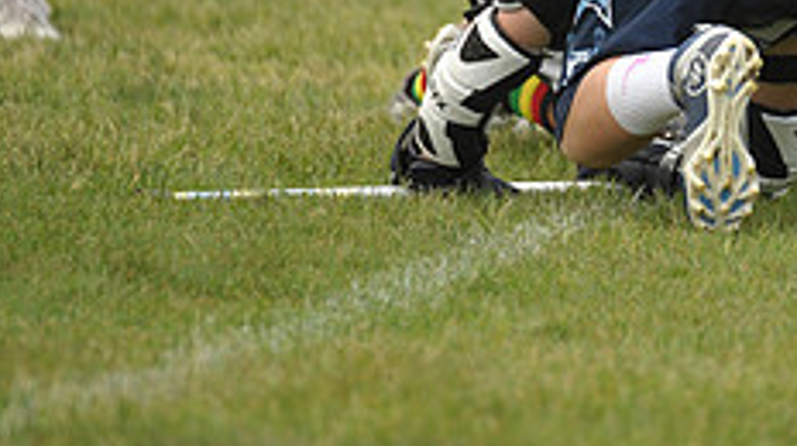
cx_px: 739
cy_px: -165
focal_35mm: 1049
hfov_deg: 2.1
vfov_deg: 1.2
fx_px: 22148
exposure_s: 1/2000
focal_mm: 400
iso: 800
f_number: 4
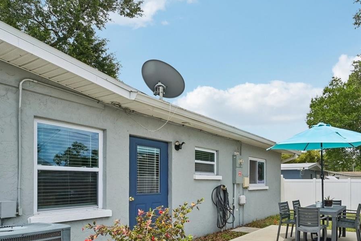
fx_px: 251
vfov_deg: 49.3
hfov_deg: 67.6
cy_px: 180
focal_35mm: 25
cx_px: 264
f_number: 8
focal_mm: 14
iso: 400
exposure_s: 1/1250
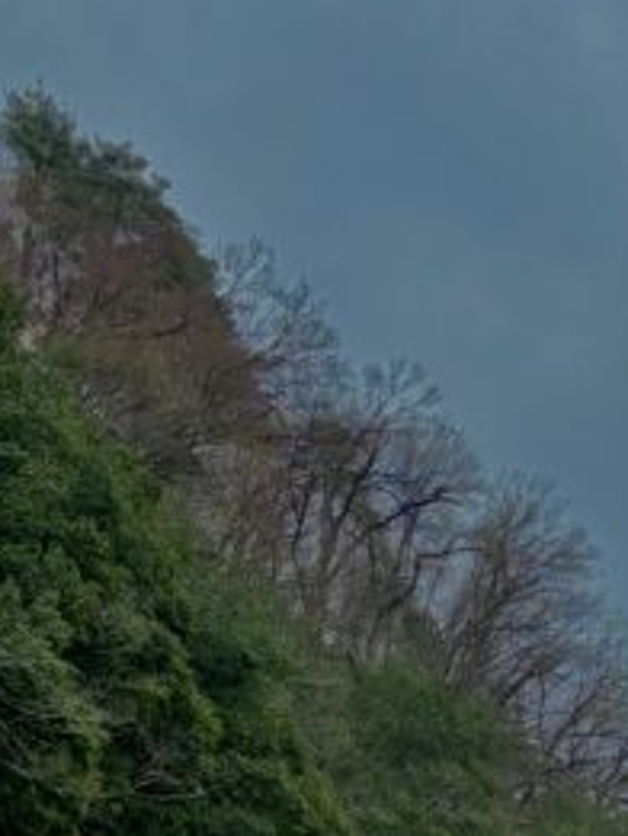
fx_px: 2465
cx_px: 622
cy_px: 1233
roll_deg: +4.5
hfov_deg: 14.3
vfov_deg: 17.4
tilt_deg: +13.7
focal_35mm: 102
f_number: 1.6
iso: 50
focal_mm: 5.96
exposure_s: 1/2985
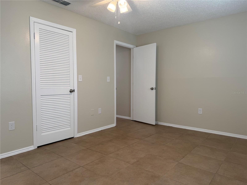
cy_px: 92
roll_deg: -0.2
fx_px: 171
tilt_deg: -3.4
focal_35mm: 24
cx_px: 124
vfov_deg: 56.8
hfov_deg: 71.6
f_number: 1.78
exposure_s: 1/120
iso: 100
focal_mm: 6.76
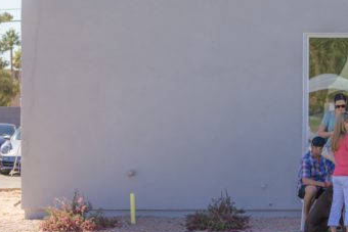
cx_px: 515
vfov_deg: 6.5
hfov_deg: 9.5
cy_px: 112
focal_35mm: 211
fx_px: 2040
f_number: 2.8
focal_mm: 70
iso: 64
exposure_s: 1/1250
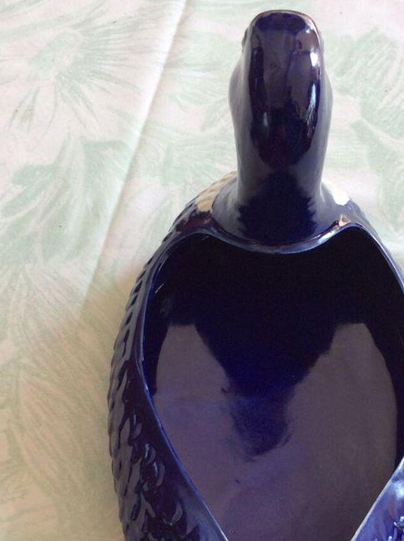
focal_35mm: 50
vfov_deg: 37.6
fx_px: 780
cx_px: 252
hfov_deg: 28.9
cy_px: 385
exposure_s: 1/100
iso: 50
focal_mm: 3.3
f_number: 2.4
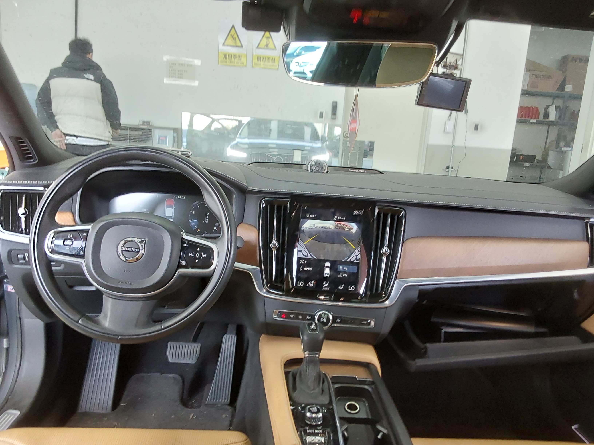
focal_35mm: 28
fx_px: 480
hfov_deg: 63.4
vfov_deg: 49.7
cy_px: 222
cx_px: 297
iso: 400
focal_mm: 2.91
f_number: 1.9
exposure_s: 1/60
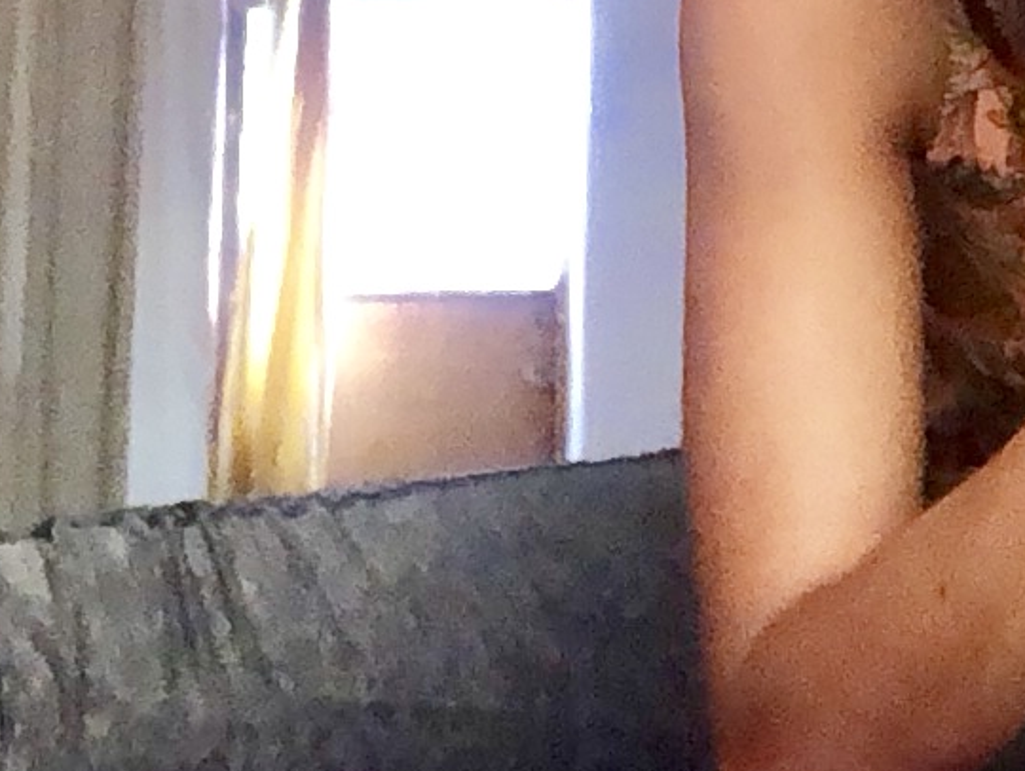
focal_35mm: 183
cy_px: -553
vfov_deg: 7.9
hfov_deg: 10.6
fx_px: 5424
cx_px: 1323
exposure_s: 1/30
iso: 320
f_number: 2.2
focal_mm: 2.87
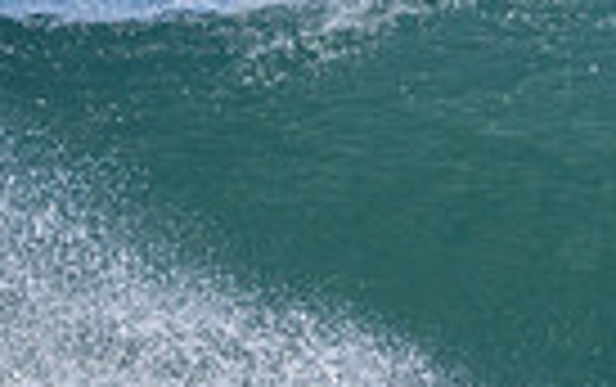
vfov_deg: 0.5
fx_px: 47770
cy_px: 461
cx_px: 958
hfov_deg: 0.7
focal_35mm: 2842
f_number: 5.6
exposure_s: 1/2000
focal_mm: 440
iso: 500
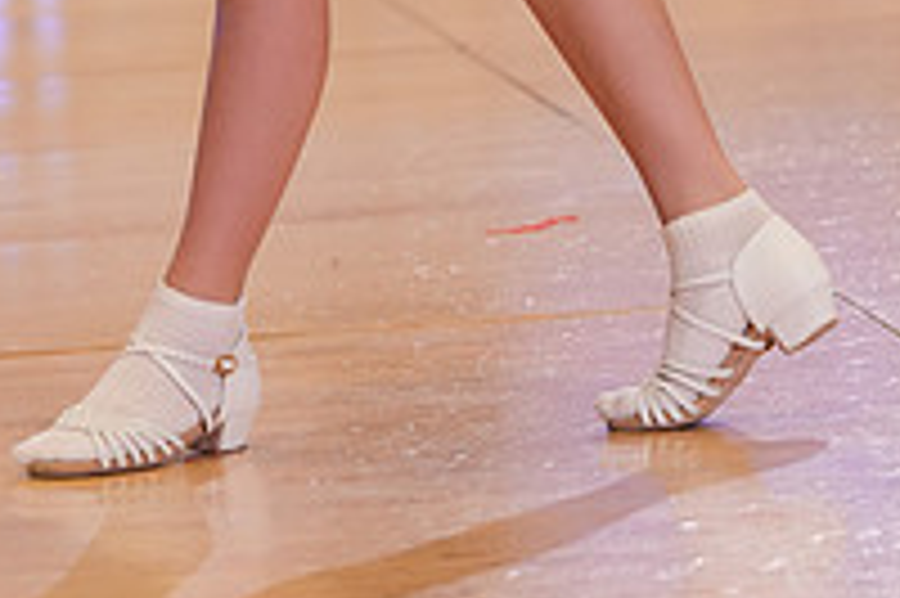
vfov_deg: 3.1
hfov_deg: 4.7
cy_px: -495
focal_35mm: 435
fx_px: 10866
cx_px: 61
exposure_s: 1/400
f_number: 5.6
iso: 3200
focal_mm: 150
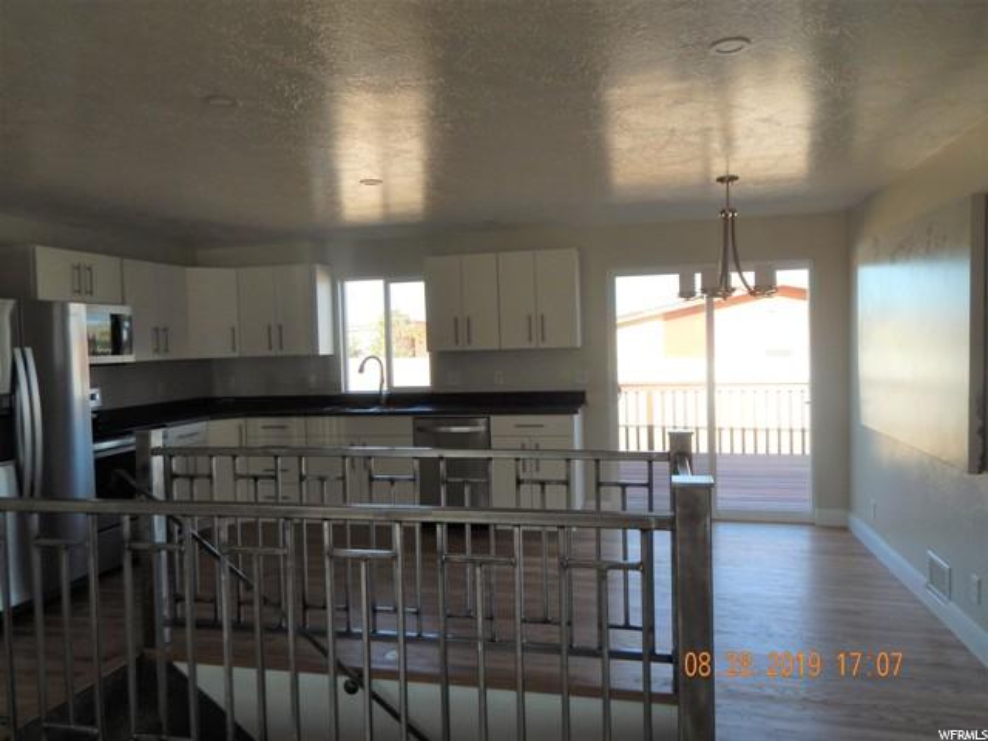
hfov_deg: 69.4
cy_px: 370
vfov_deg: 54.9
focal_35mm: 25
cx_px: 494
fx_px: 714
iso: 125
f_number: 3.1
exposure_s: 1/200
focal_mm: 4.5
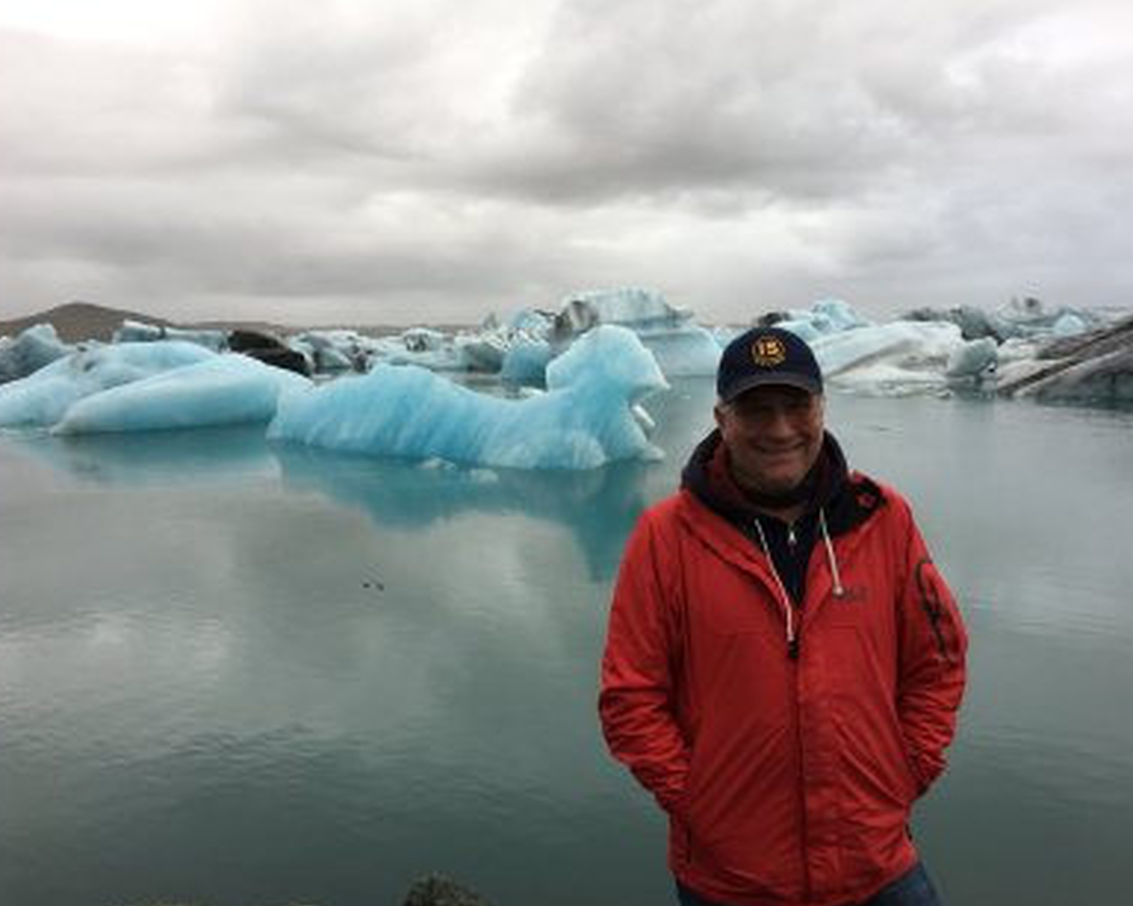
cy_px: 462
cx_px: 578
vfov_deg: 47.1
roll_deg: +0.3
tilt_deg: -6.7
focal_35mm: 31
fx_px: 1039
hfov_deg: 57.2
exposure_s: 1/100
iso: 32
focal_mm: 4.15
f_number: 2.2
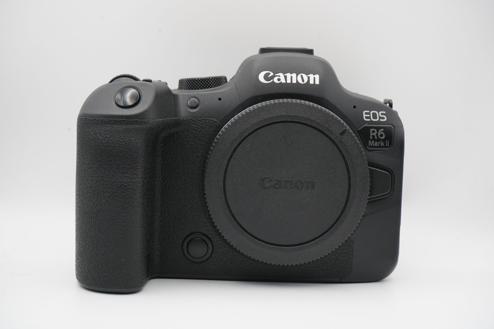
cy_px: 164
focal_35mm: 54
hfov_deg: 36.9
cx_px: 247
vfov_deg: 25.1
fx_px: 741
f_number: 11
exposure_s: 1/125
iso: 3200
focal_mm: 54
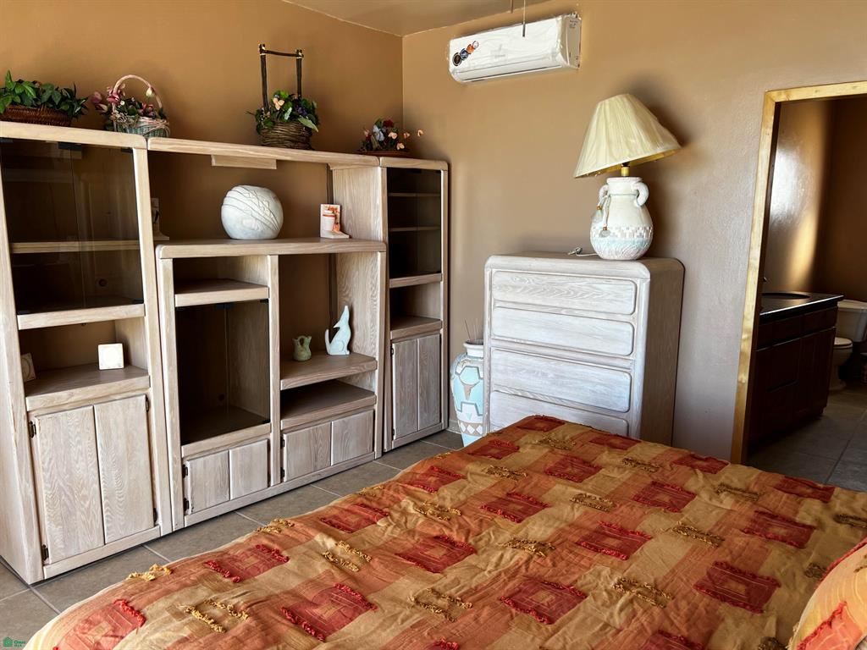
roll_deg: -1.0
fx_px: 651
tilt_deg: -9.9
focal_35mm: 26
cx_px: 434
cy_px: 325
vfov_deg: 53.1
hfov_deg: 67.3
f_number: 1.5
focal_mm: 5.7
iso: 50
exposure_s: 1/121
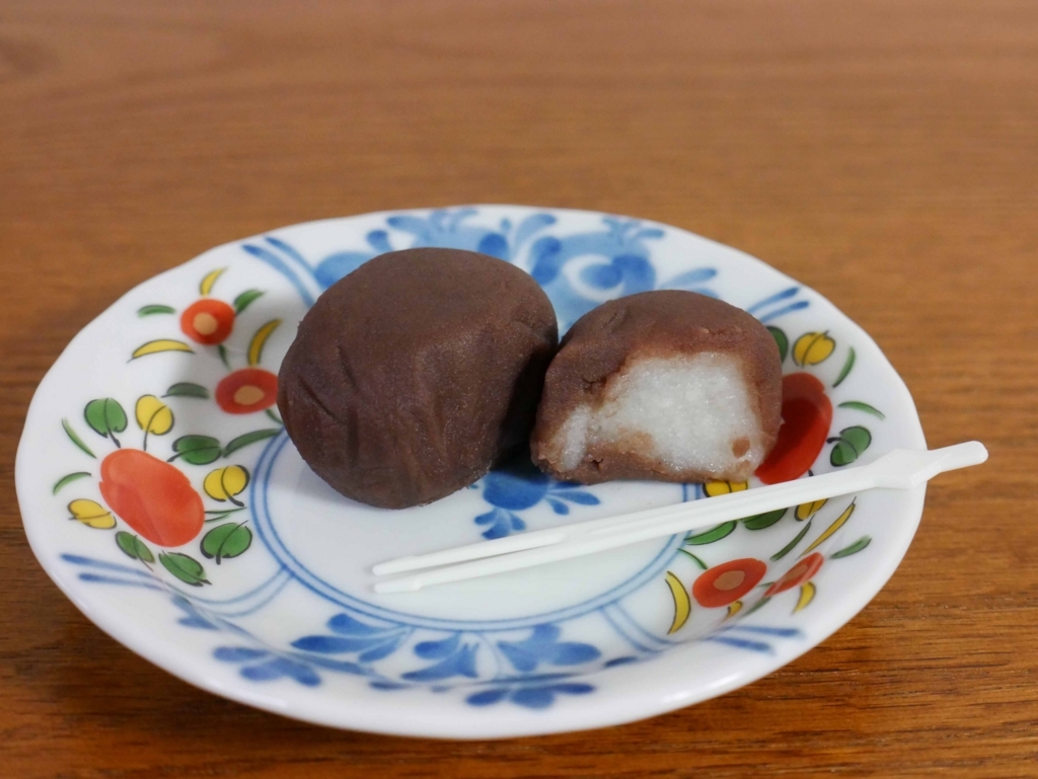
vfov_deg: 23.7
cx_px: 519
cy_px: 390
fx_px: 1860
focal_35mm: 62
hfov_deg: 31.2
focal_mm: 31
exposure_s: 1/40
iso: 3200
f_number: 5.4
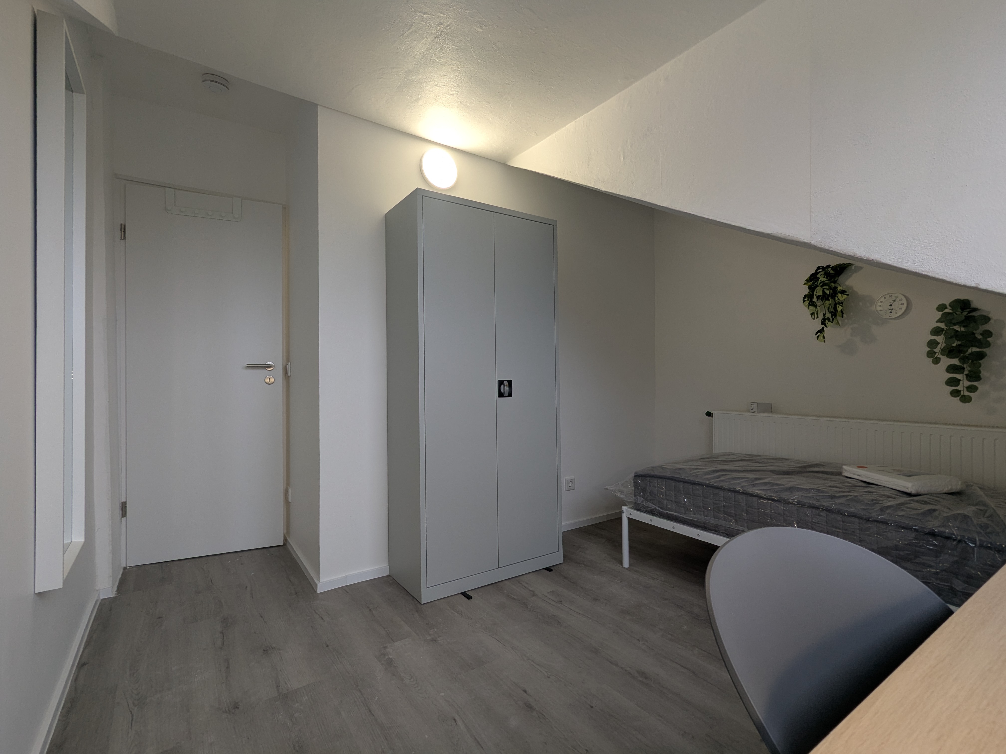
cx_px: 503
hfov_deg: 94.5
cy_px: 377
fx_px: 465
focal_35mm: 16
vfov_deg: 78.1
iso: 50
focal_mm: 2.35
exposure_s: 1/117
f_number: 2.2
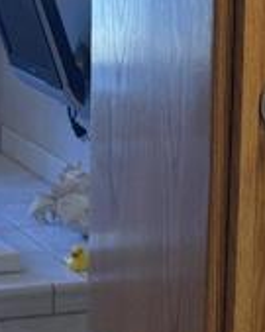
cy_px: 110
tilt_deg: -8.7
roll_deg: -3.4
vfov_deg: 13.0
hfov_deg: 10.1
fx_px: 1452
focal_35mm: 148
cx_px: 397
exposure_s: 1/120
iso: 125
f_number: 1.6
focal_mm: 5.1
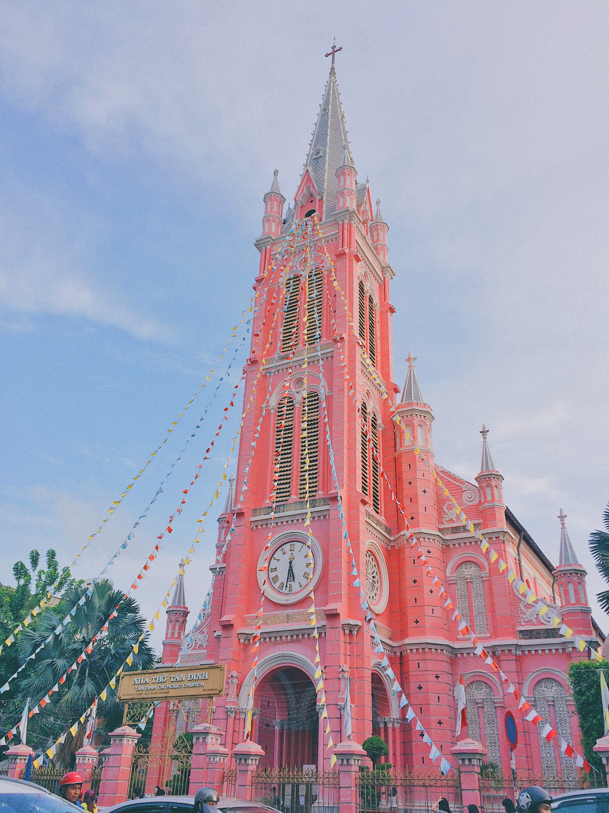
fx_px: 680
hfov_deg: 48.2
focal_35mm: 29
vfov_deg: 61.7
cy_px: 406
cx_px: 304
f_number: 2.2
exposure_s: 1/483
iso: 32
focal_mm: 4.15
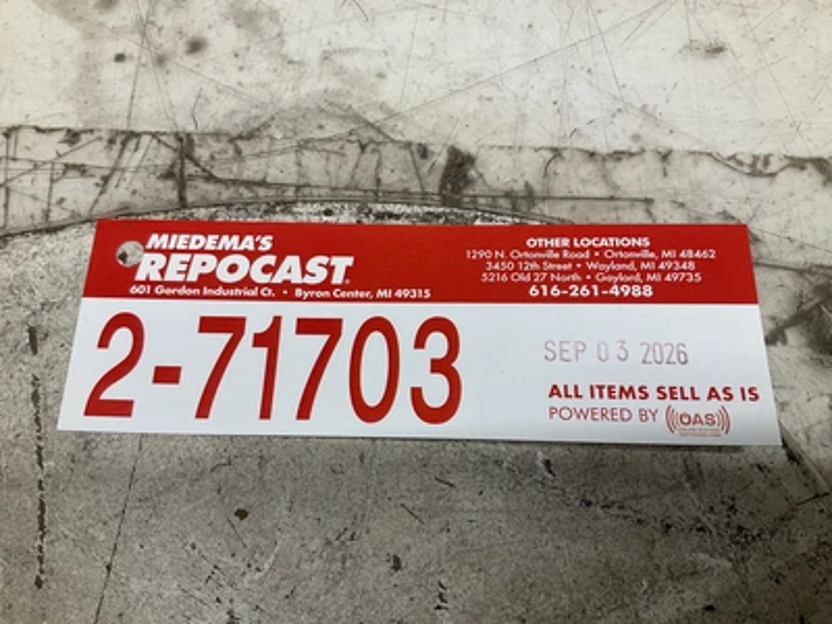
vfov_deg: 48.2
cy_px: 312
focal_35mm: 29
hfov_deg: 61.7
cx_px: 416
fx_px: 697
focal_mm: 3
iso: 40
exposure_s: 1/120
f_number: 1.8
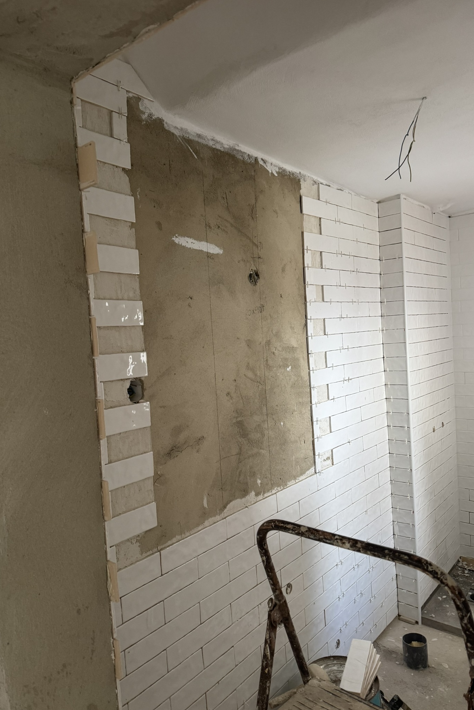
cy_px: 355
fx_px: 494
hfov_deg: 51.2
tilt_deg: -4.0
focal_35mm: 25
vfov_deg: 71.5
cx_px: 221
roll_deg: +1.3
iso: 250
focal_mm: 6.76
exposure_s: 1/60
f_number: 1.78
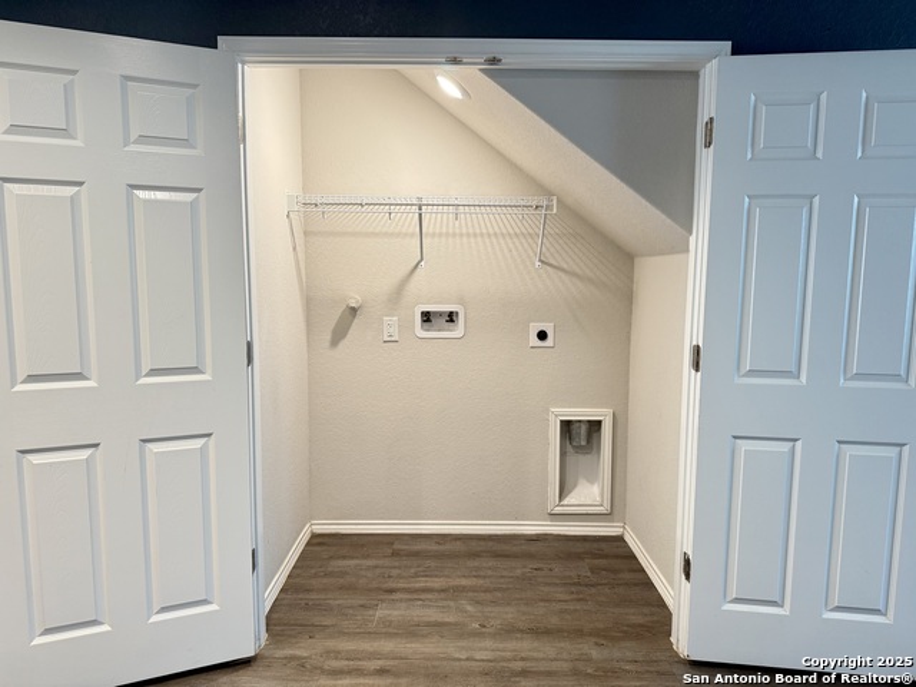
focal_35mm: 24
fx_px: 635
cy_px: 344
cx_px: 458
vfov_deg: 56.8
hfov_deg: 71.6
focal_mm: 6.76
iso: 320
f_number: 1.78
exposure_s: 1/60
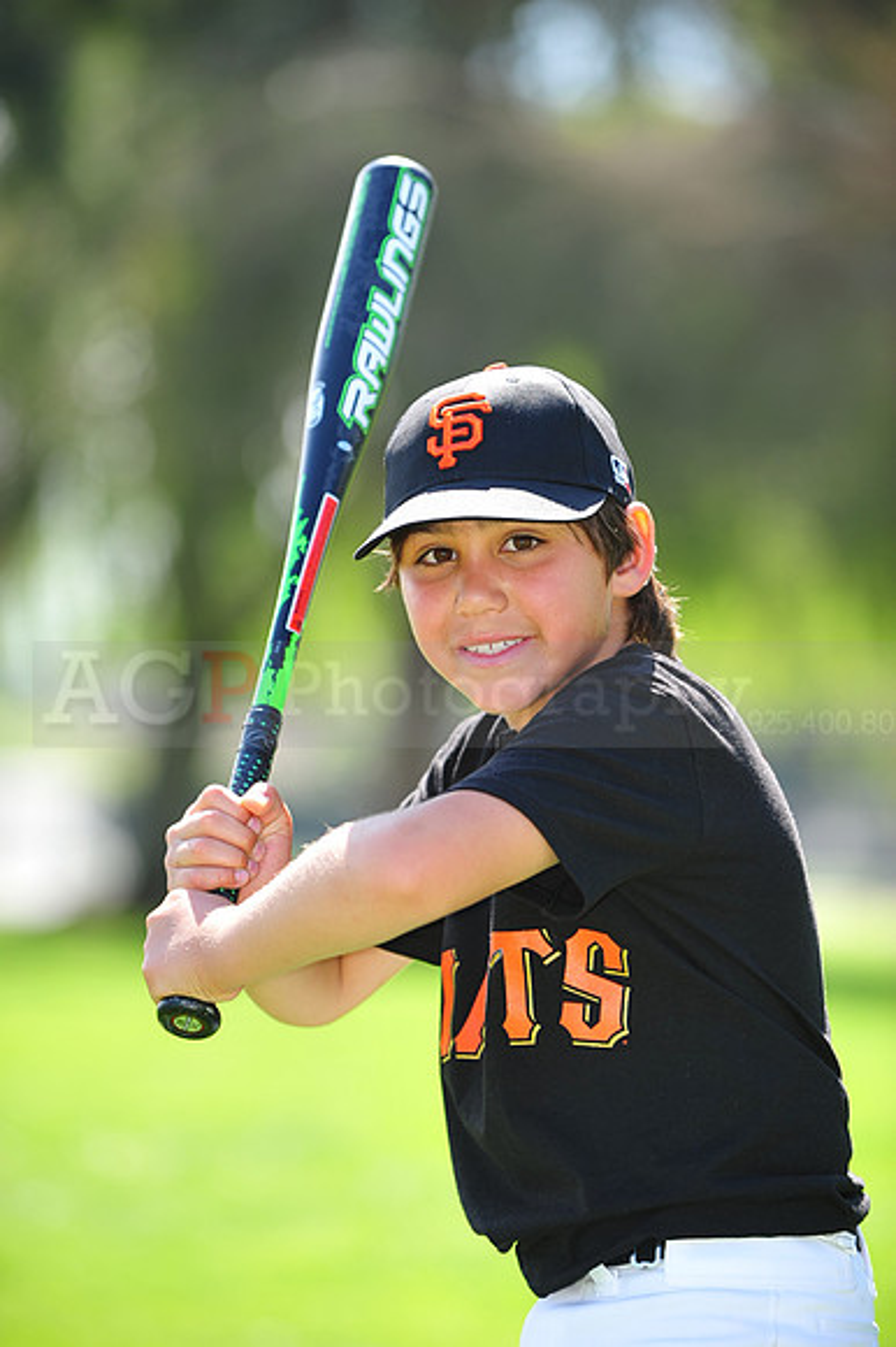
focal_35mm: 185
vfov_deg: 11.1
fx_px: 6914
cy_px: 674
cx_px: 448
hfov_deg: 7.4
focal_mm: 185
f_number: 4.5
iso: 200
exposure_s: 1/400
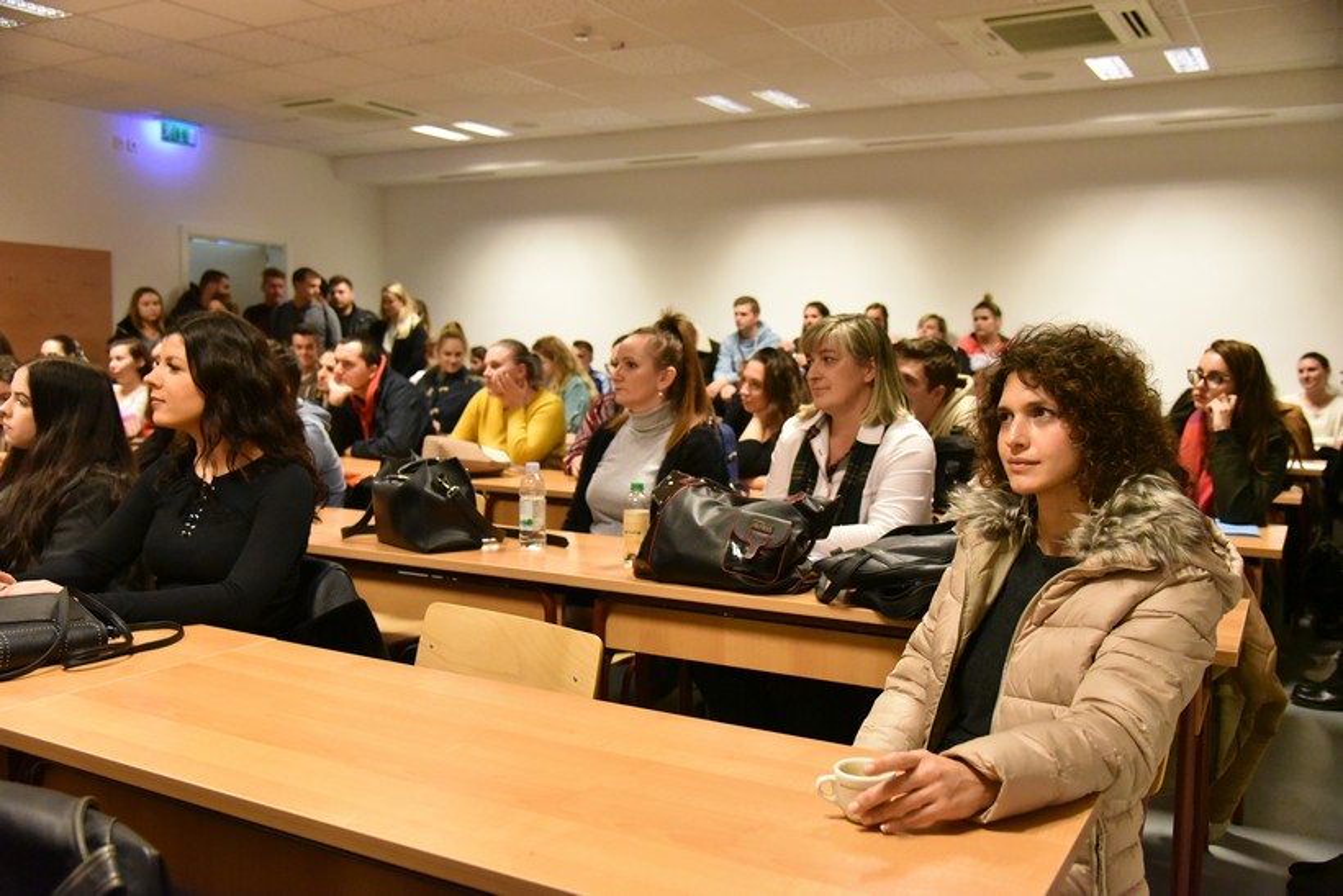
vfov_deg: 42.3
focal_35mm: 31
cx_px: 672
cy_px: 448
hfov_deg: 60.3
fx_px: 1157
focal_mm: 31
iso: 10000
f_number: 4
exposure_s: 1/400
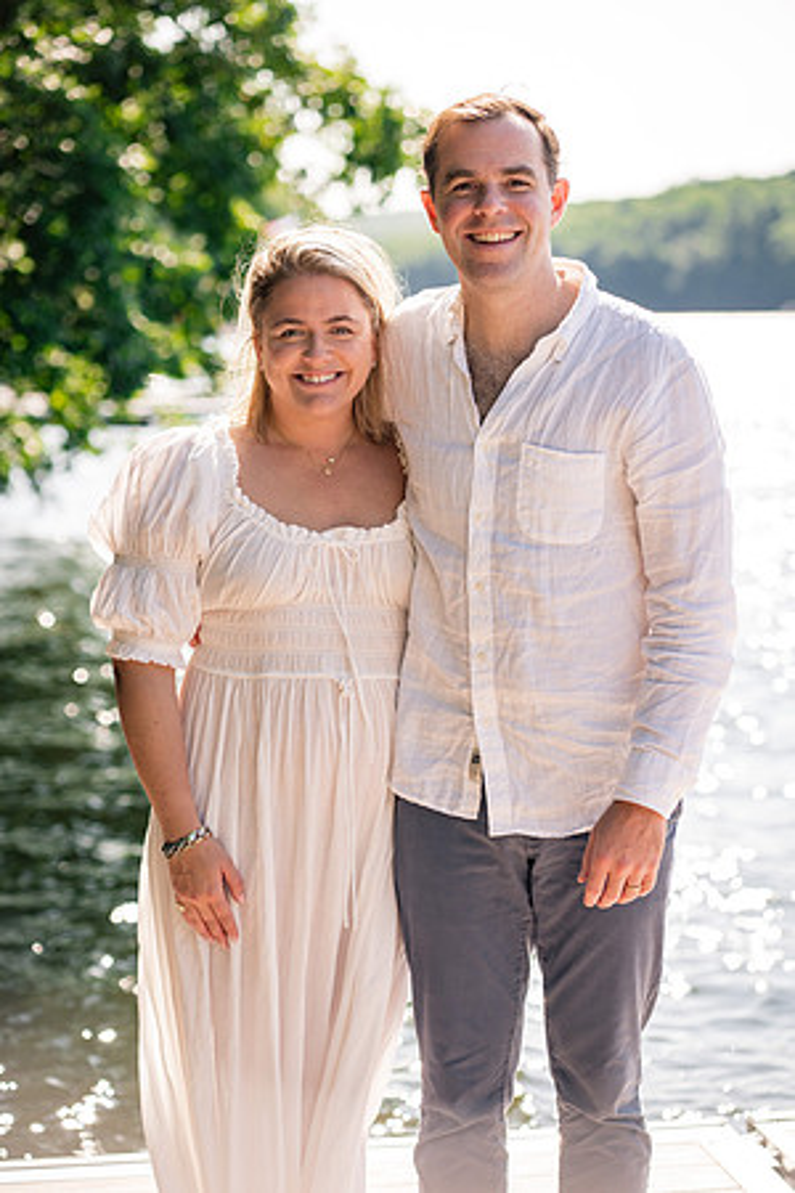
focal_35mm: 85
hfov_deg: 16.1
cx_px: 398
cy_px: 596
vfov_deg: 23.9
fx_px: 2815
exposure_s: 1/1250
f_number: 3.2
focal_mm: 85
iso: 320
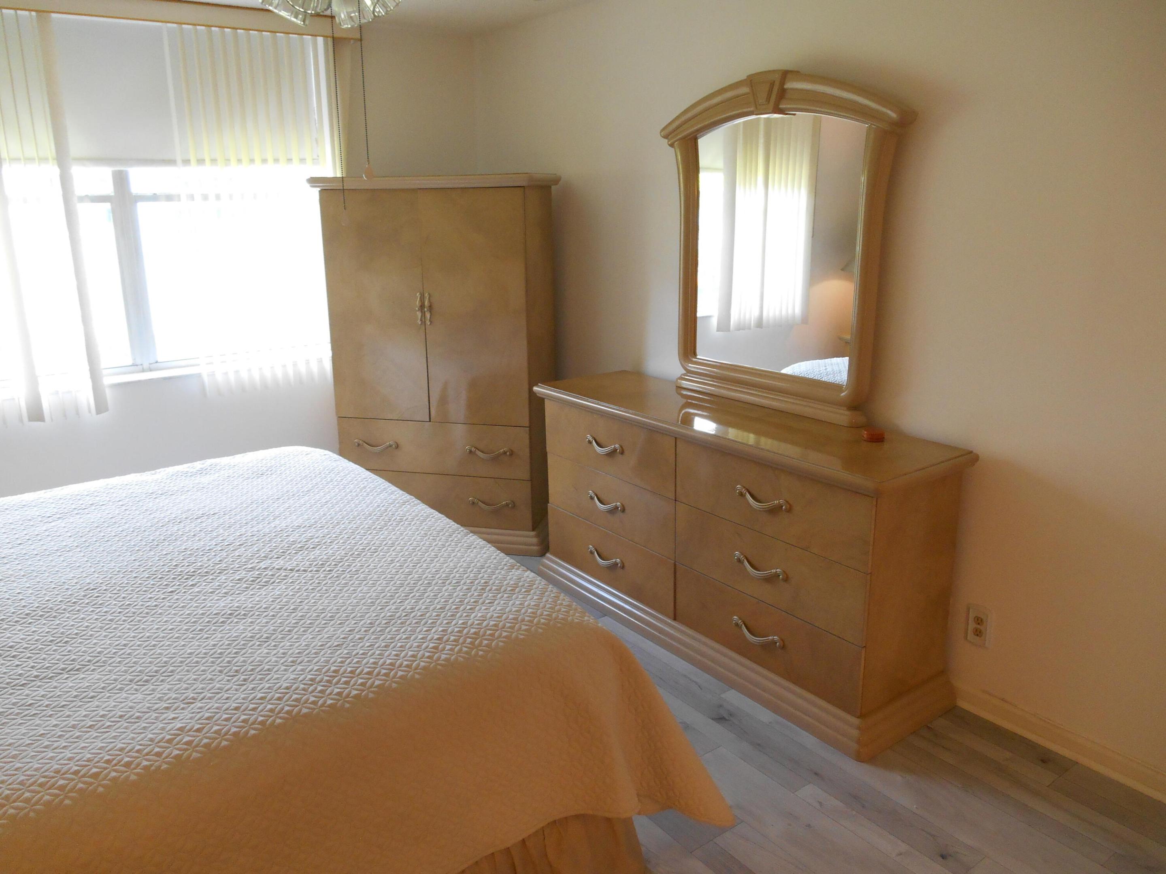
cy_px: 437
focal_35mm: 26
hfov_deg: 67.3
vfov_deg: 53.1
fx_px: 876
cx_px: 583
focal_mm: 4.7
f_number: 3.4
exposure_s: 1/30
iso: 250
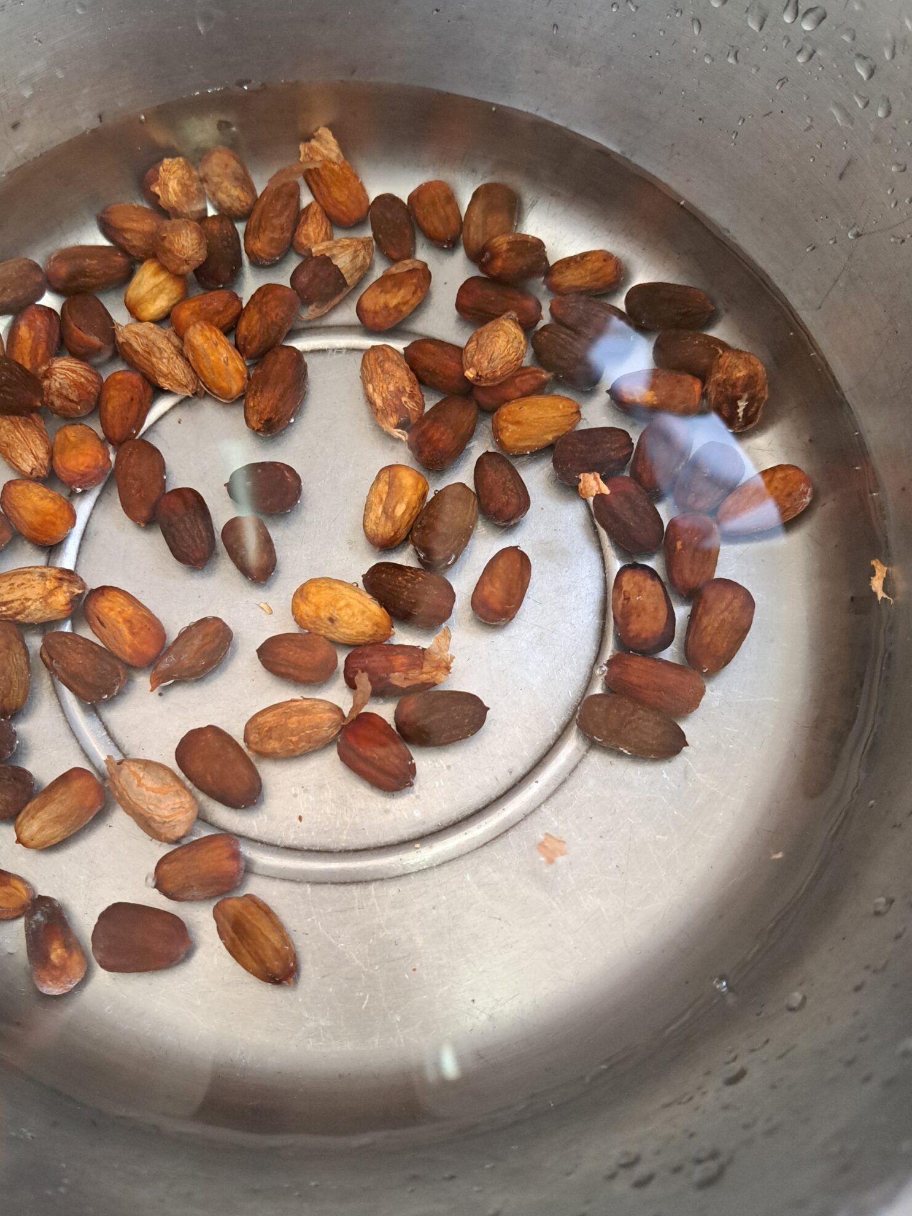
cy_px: 602
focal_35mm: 31
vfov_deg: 58.4
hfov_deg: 45.2
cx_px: 364
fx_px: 1089
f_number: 1.8
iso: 500
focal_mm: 5.23
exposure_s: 1/50
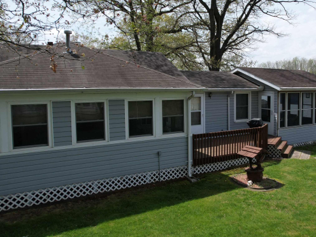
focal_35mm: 32
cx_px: 224
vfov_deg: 44.1
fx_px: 292
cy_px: 107
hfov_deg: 54.9
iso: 100
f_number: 2.8
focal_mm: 8.38
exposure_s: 1/2000
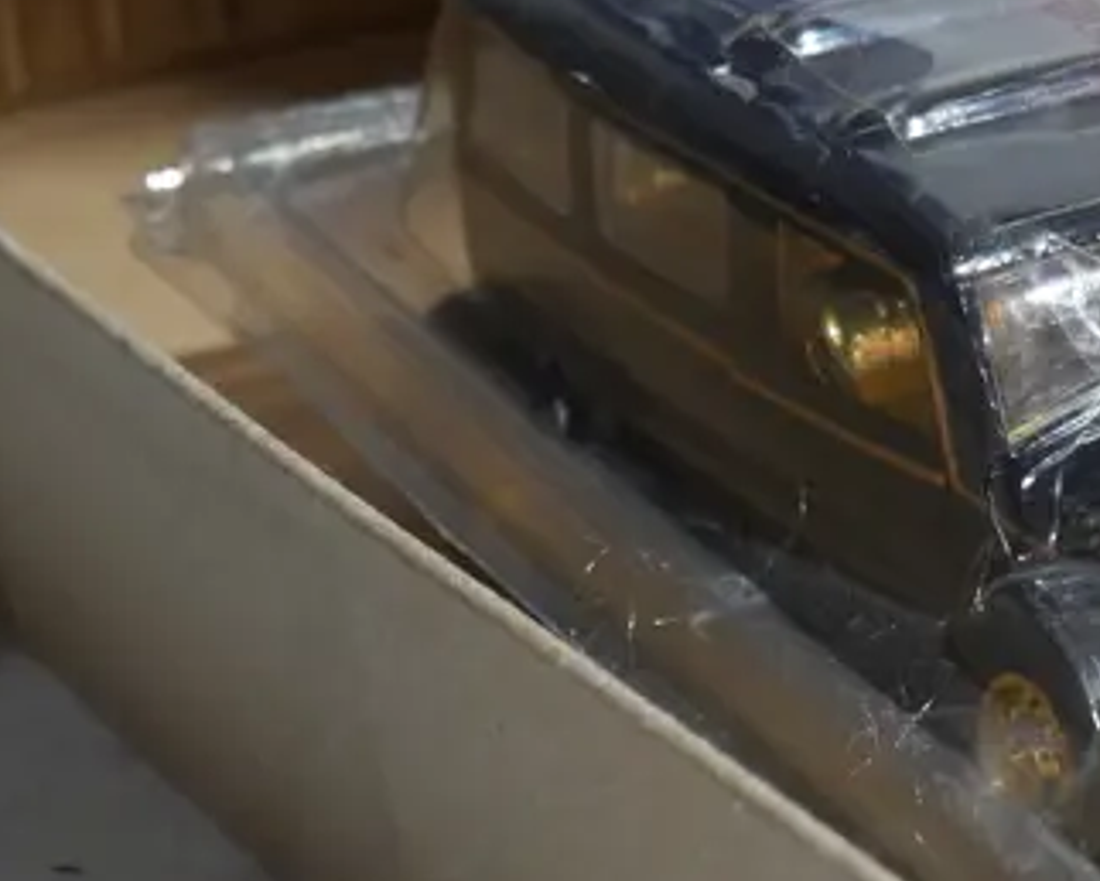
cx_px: 1582
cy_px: 384
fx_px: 4854
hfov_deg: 12.4
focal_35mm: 149
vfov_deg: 10.4
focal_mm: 24
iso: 800
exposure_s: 1/60
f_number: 5.2
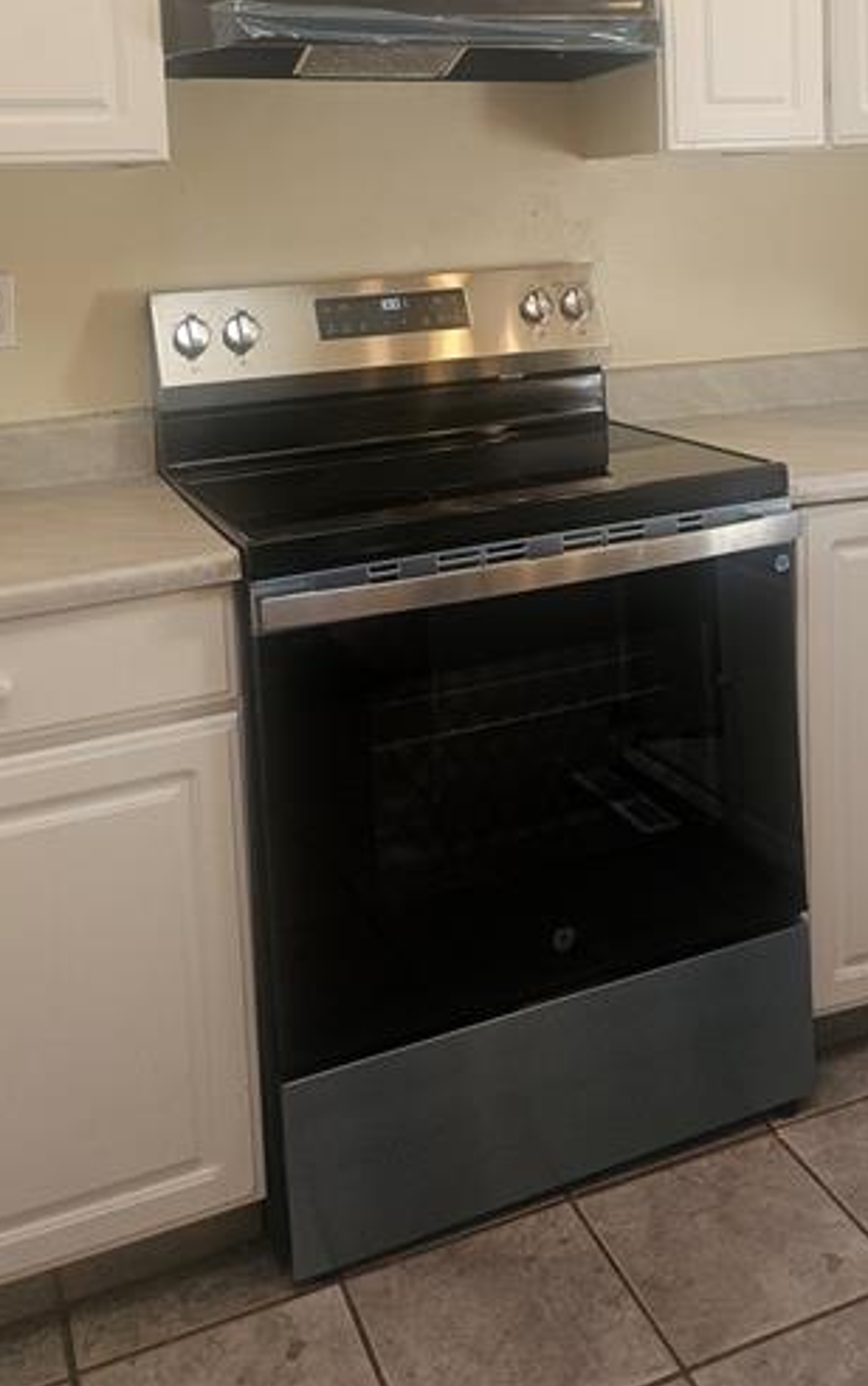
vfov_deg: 49.0
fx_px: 1437
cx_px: 607
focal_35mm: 38
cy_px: 307
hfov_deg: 33.2
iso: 100
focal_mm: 5.4
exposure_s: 1/180
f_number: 1.8
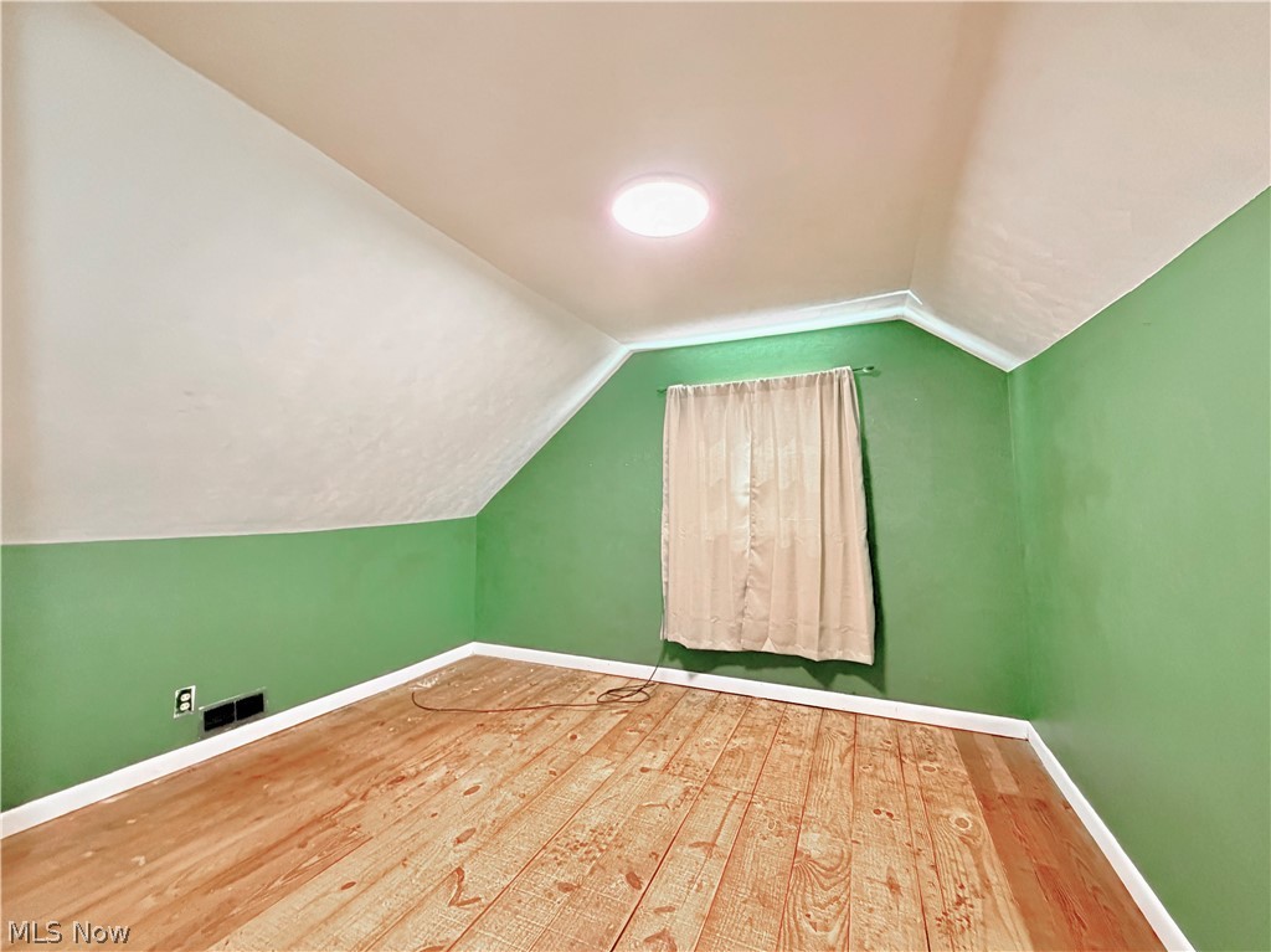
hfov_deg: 102.1
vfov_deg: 85.6
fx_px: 514
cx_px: 636
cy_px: 476
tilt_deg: +3.3
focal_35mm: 14
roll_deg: +0.0
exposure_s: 1/60
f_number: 2.2
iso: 1000
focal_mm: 2.22
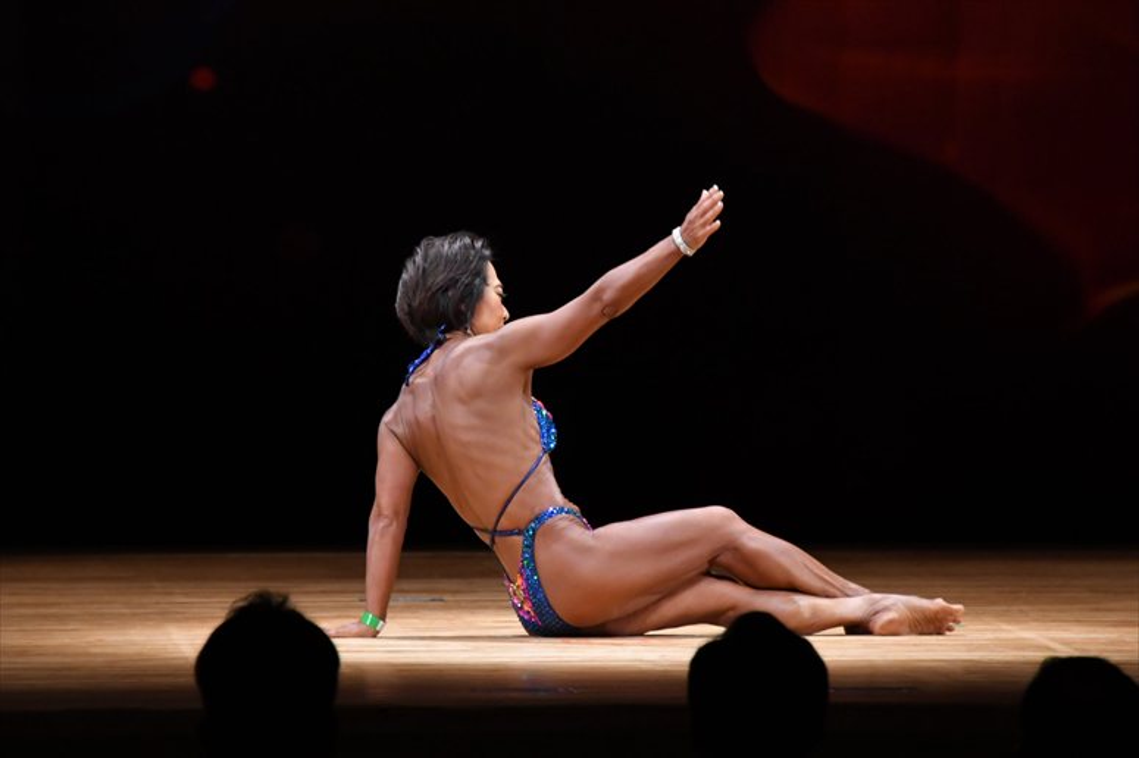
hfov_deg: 6.0
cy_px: 379
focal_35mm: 345
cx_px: 570
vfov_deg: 4.0
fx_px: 10910
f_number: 5.6
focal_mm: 230
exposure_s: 1/400
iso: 3200
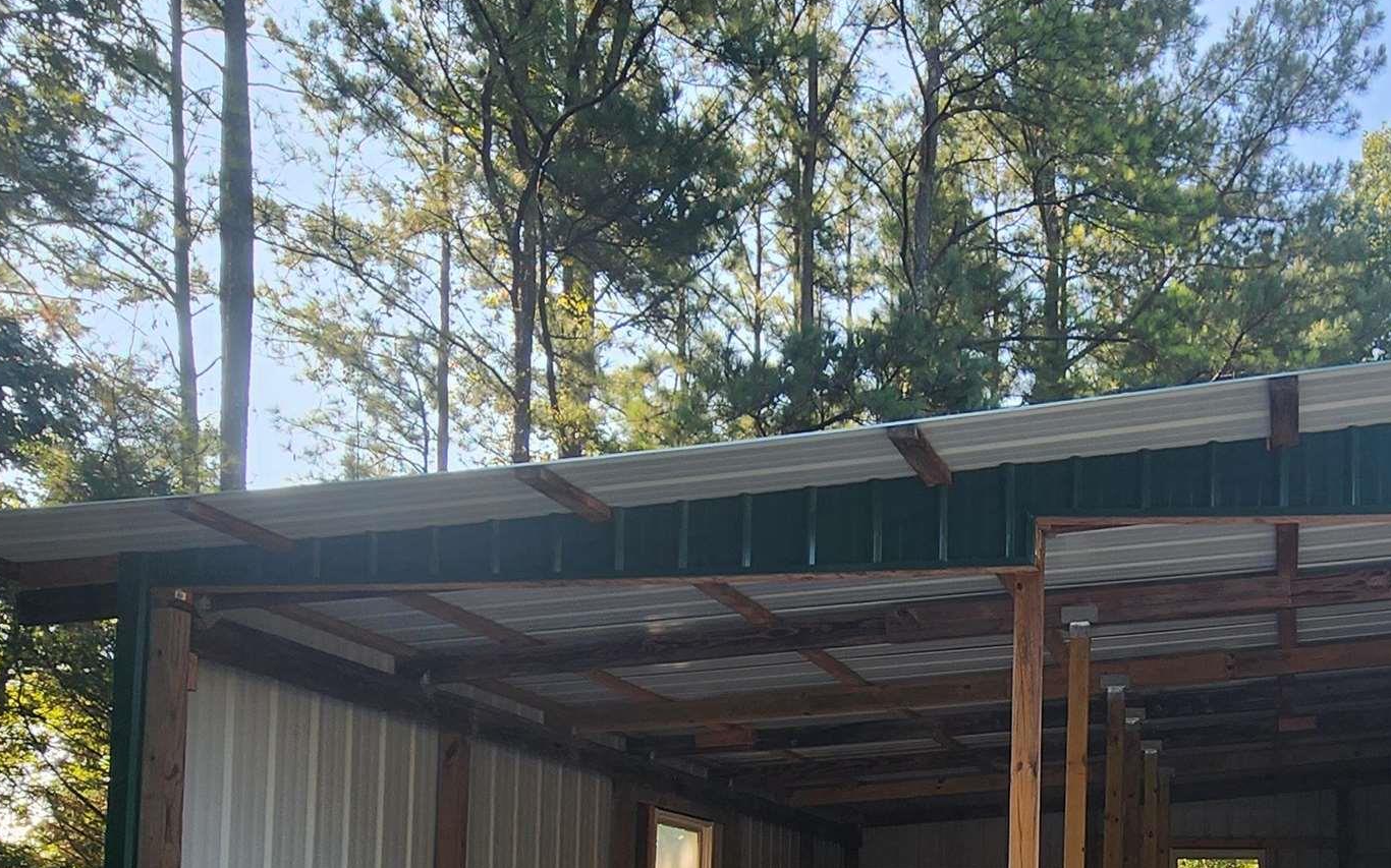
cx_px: 1127
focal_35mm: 31
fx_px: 1175
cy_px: 888
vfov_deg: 36.1
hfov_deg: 56.5
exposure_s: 1/285
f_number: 2.2
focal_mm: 2.2
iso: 50
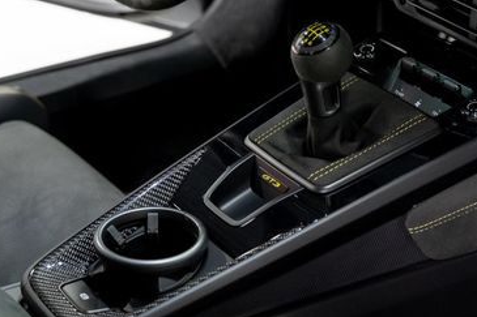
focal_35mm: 93
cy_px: 152
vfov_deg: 14.7
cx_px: 277
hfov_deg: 21.9
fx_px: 1232
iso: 3200
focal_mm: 53
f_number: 4
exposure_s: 1/60
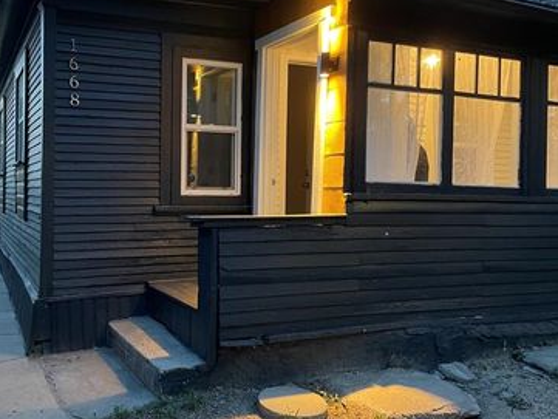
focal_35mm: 36
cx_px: 184
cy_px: 191
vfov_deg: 39.6
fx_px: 581
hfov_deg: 50.4
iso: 640
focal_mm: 4.2
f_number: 1.6
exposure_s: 1/31
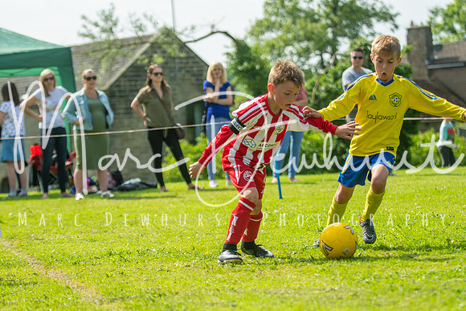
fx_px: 1670
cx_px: 233
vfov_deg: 10.6
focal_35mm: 129
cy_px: 156
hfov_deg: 15.9
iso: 250
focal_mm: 86
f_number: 3.2
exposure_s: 1/2500
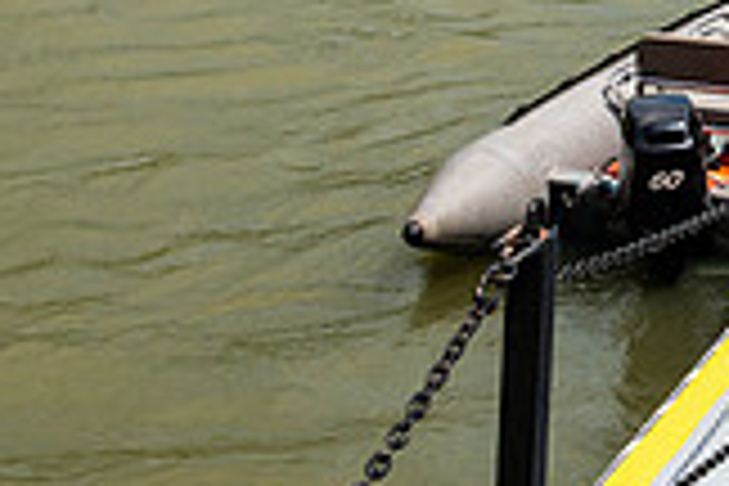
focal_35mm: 104
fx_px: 2106
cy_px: -218
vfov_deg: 12.6
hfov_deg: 18.3
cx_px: 940
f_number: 10
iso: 100
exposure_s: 1/200
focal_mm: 28
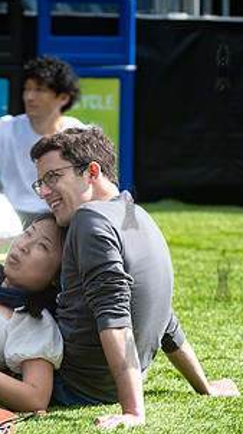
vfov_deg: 5.7
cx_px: 11
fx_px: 4370
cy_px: 273
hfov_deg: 3.2
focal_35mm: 381
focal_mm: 145
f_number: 4.5
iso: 200
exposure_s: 1/1000
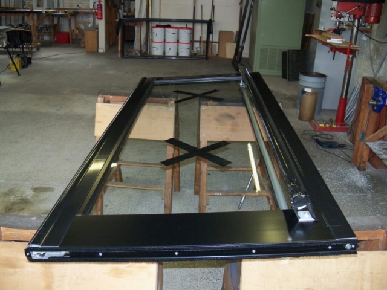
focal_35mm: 35
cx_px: 194
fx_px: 391
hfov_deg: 52.6
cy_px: 145
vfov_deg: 40.7
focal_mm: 6.2
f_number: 3.5
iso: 250
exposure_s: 1/30
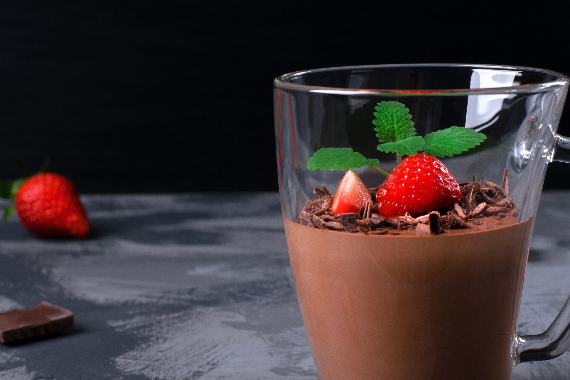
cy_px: 190
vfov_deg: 18.2
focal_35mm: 75
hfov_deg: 27.0
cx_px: 285
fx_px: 1187
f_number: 13
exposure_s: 1/160
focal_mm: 50
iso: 100
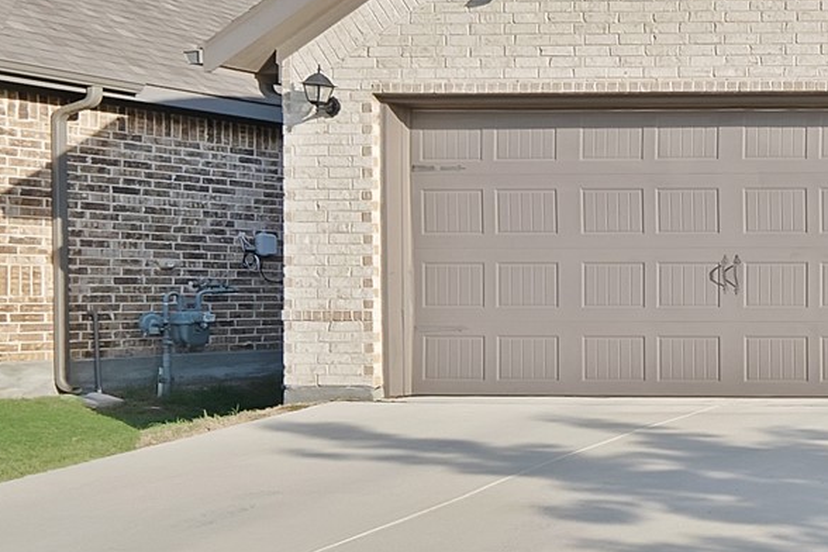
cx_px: 1383
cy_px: 300
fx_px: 1104
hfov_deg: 24.7
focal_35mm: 48
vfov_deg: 28.1
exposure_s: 1/160
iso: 640
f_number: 9
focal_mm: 13
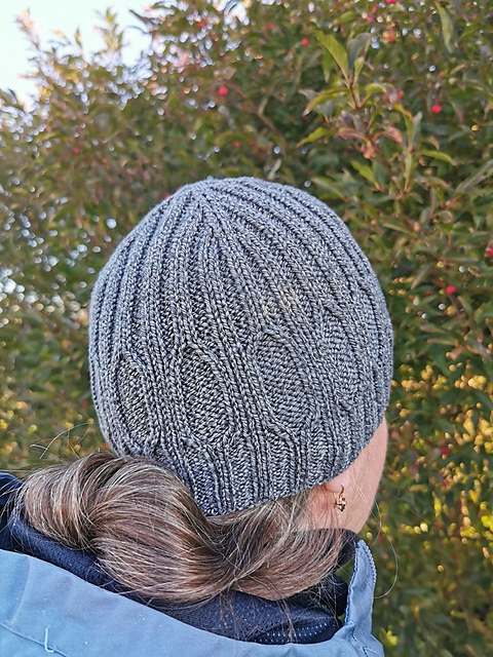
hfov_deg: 51.4
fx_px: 513
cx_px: 246
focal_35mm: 27
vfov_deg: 65.3
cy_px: 328
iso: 50
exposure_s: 1/225
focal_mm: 5.56
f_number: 1.6
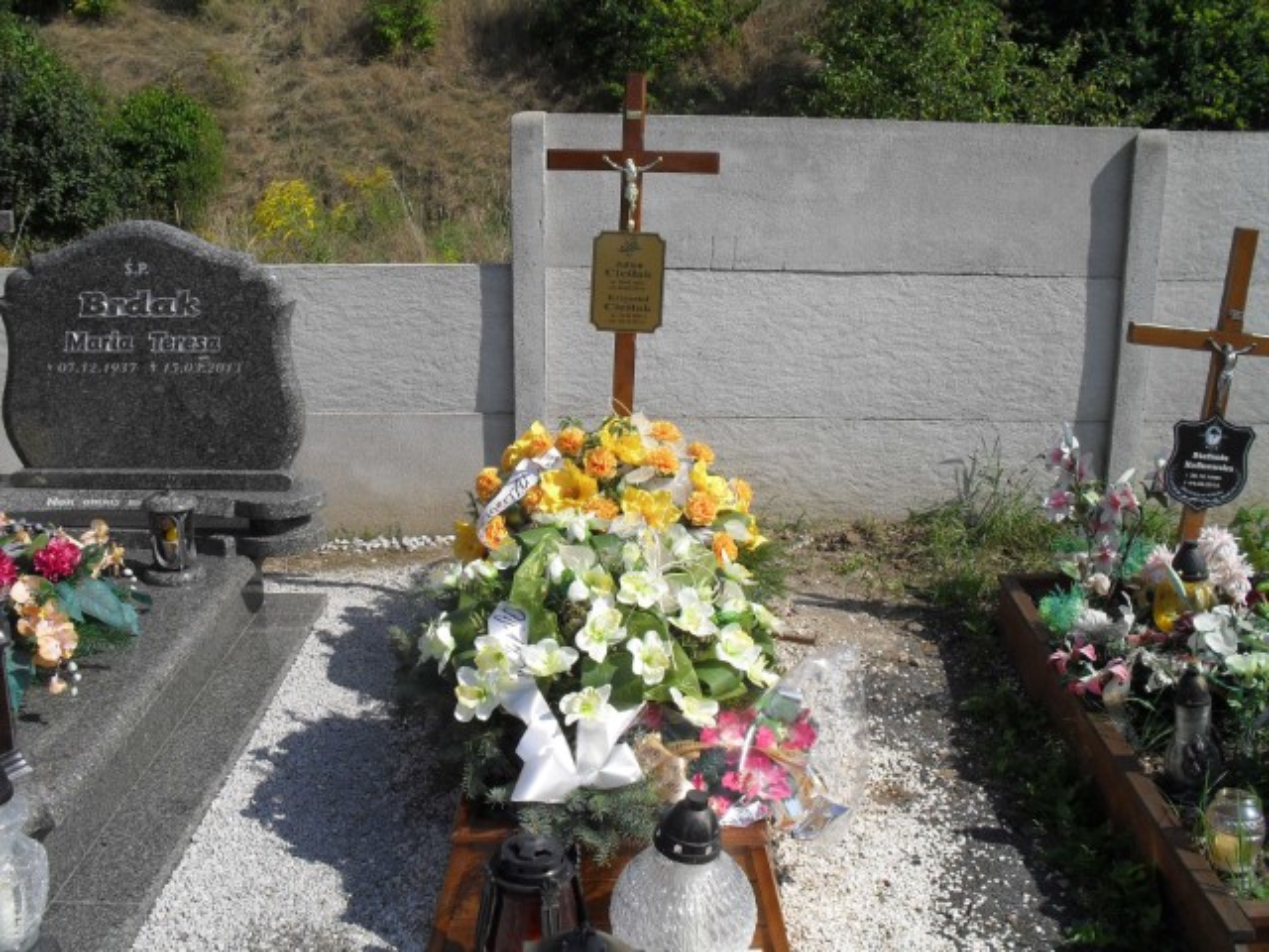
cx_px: 634
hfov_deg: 52.6
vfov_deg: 40.7
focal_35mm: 35
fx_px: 1283
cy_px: 476
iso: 100
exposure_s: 1/250
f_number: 8.4
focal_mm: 6.3
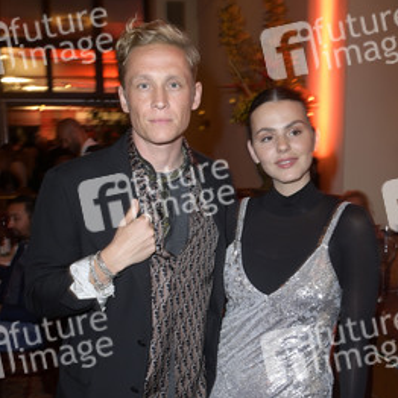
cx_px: 201
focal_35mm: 44
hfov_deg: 38.3
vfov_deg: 37.8
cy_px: 272
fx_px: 572
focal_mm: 34
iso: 800
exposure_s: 1/20
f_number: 5.6
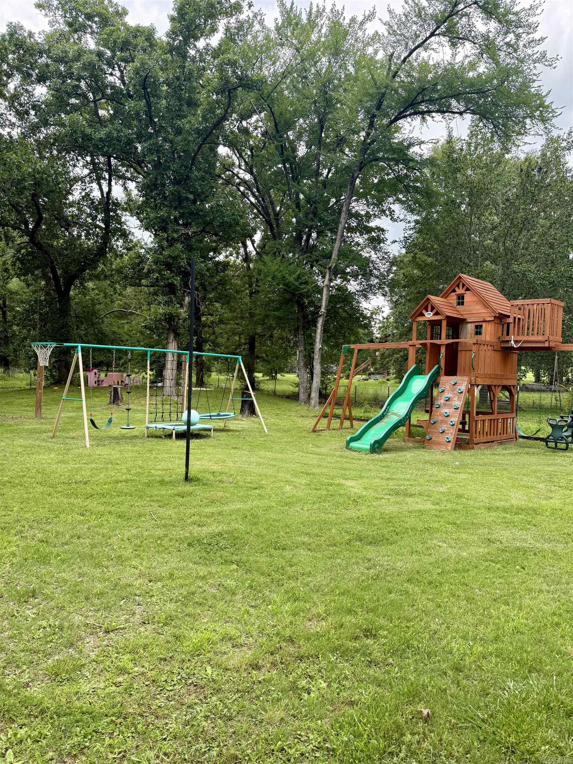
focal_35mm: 24
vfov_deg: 71.6
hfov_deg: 56.8
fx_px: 530
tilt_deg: -1.8
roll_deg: -1.5
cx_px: 286
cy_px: 382
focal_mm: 6.76
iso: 100
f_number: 1.78
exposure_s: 1/1192
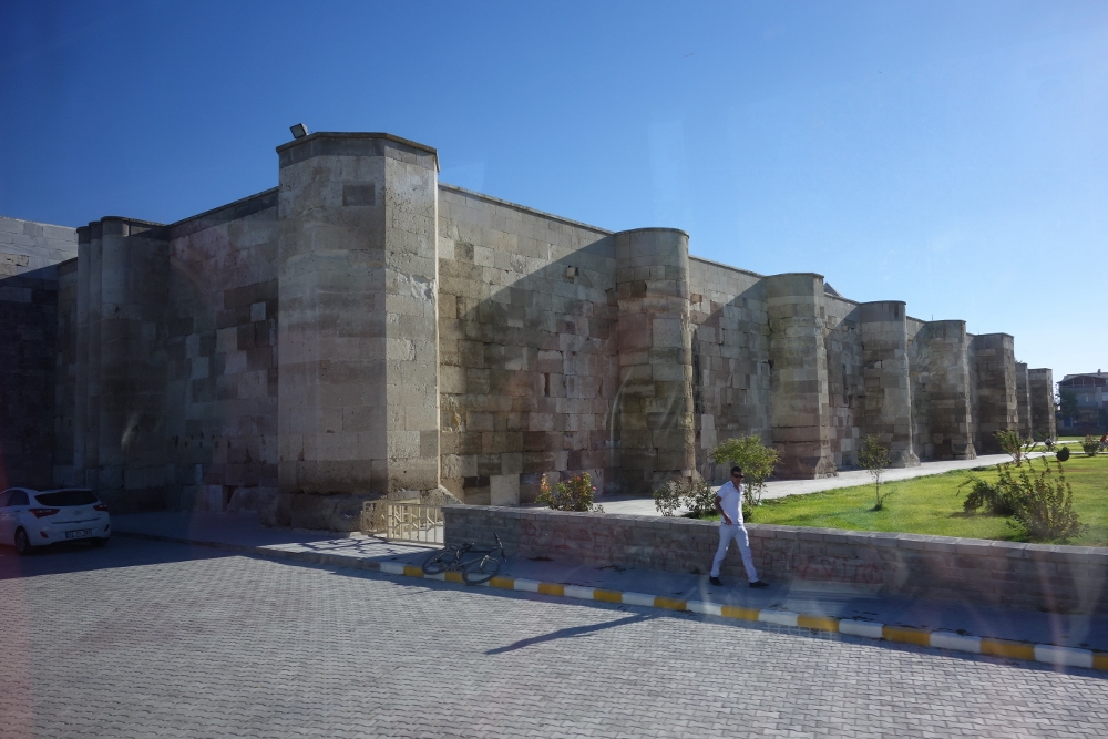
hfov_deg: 65.5
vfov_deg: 46.4
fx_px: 862
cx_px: 554
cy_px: 370
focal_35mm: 28
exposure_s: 1/250
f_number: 5.6
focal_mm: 10.4
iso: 125
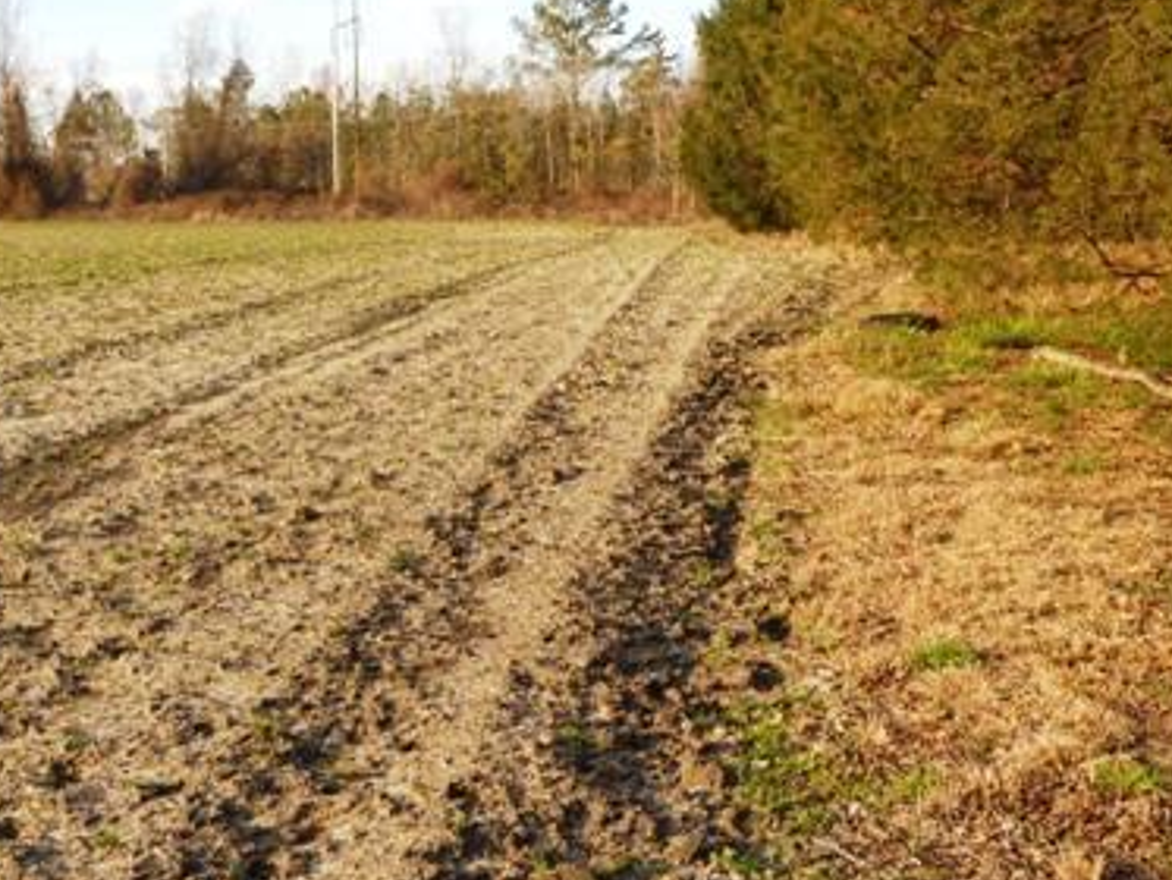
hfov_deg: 39.2
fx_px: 1626
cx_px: 405
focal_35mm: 48
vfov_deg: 30.2
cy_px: 509
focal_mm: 5
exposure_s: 1/400
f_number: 2.7
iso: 80
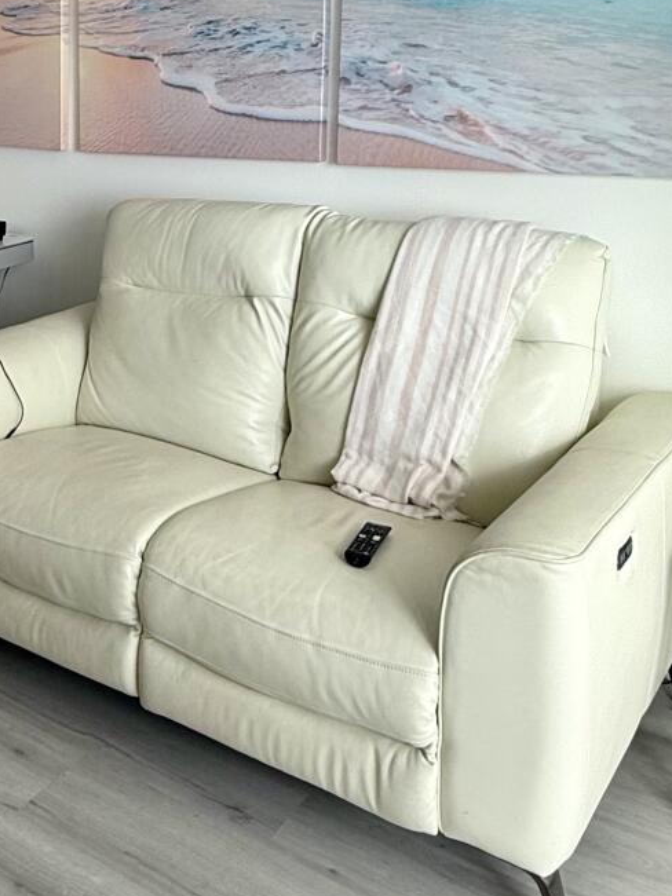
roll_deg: +1.3
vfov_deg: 42.2
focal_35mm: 43
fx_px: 1113
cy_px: 200
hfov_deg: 29.7
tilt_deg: -6.2
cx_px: -96
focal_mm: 2.22
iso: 80
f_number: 2.2
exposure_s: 1/120
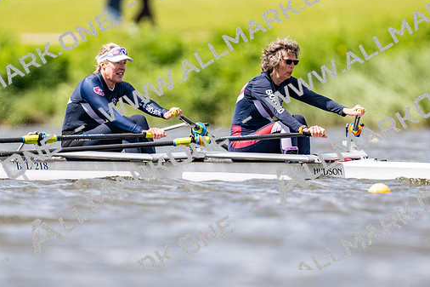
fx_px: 12310
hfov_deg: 2.0
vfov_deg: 1.3
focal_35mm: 1031
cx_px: 203
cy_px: 124
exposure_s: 1/2500
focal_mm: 600
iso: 320
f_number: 4
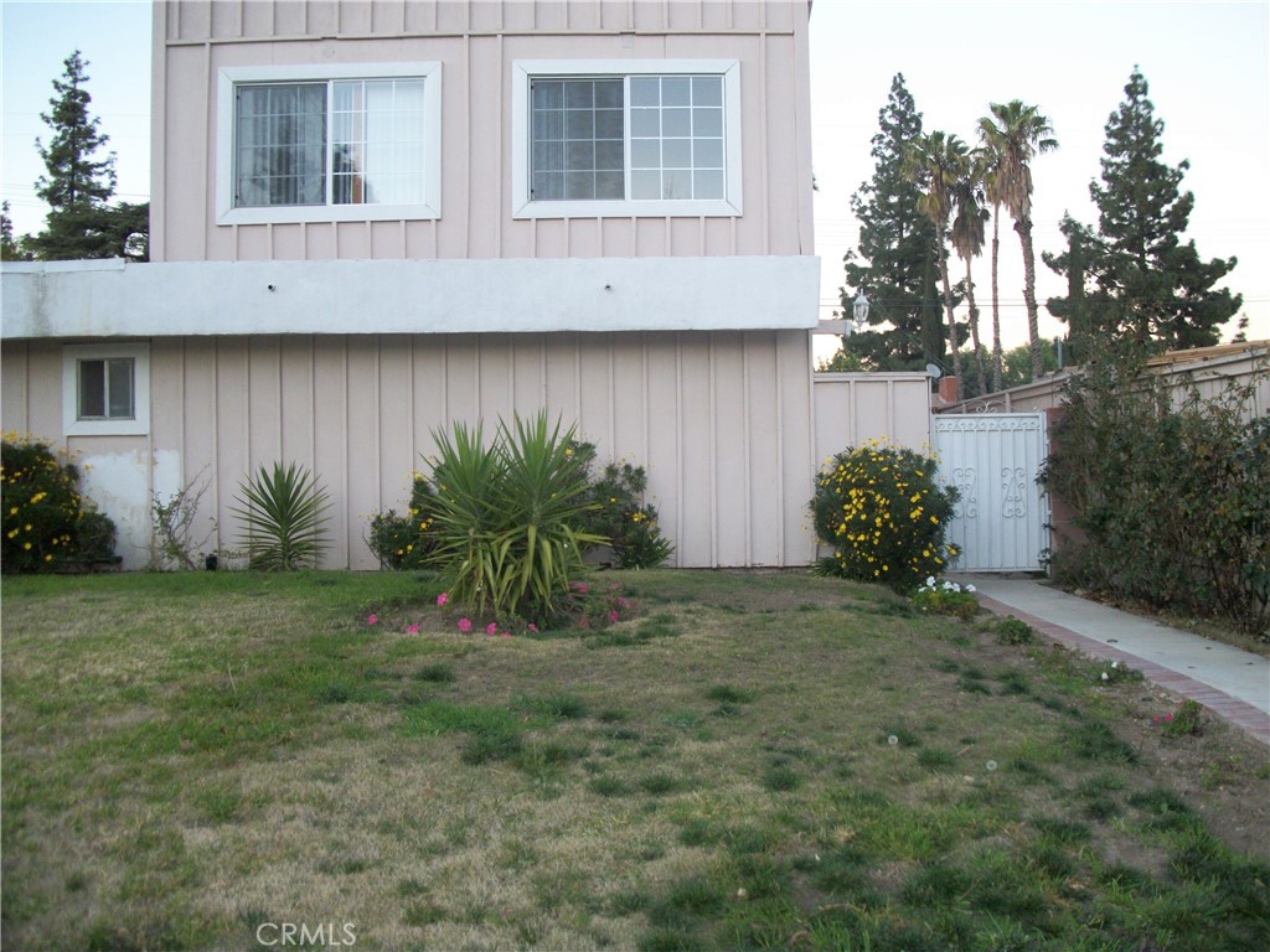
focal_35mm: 32
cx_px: 635
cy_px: 476
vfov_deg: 44.2
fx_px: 1174
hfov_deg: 56.8
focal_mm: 5.7
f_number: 2.9
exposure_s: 1/40
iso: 160
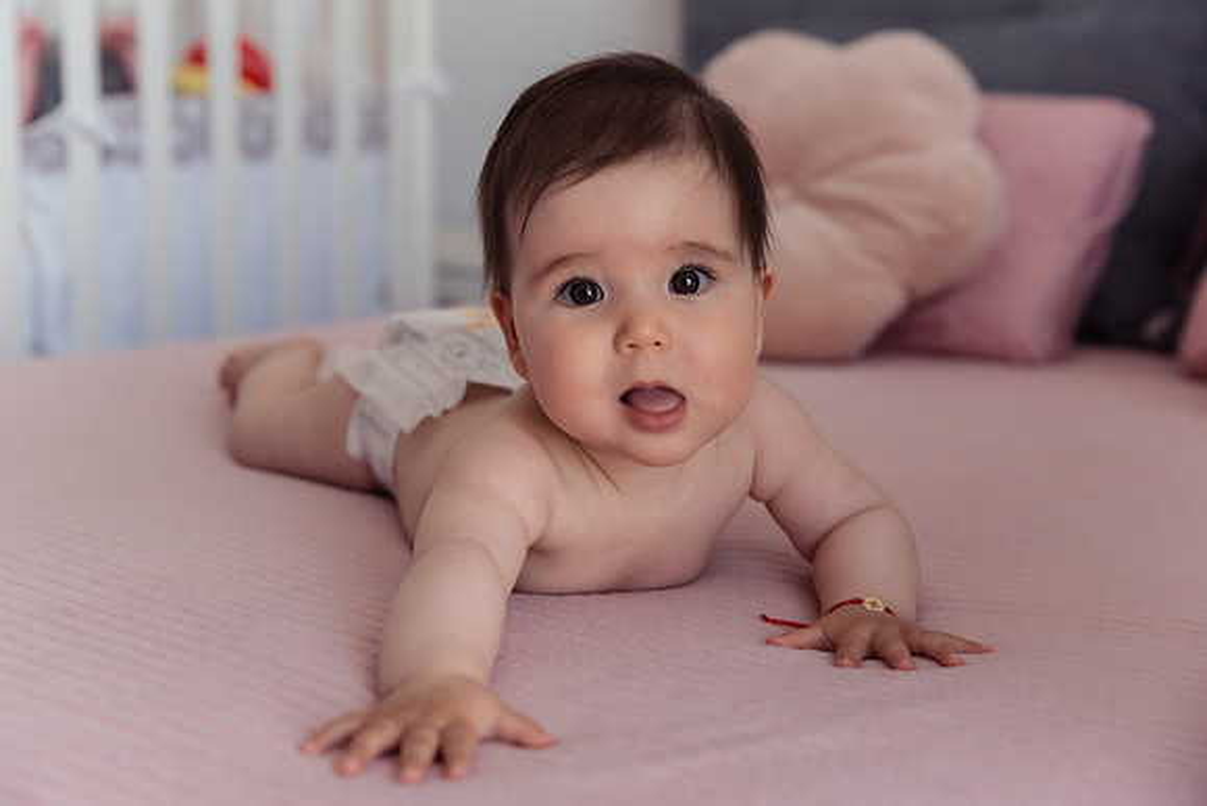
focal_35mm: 54
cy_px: 389
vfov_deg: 25.2
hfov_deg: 37.0
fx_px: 1805
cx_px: 584
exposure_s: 1/250
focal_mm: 52
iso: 800
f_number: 3.2
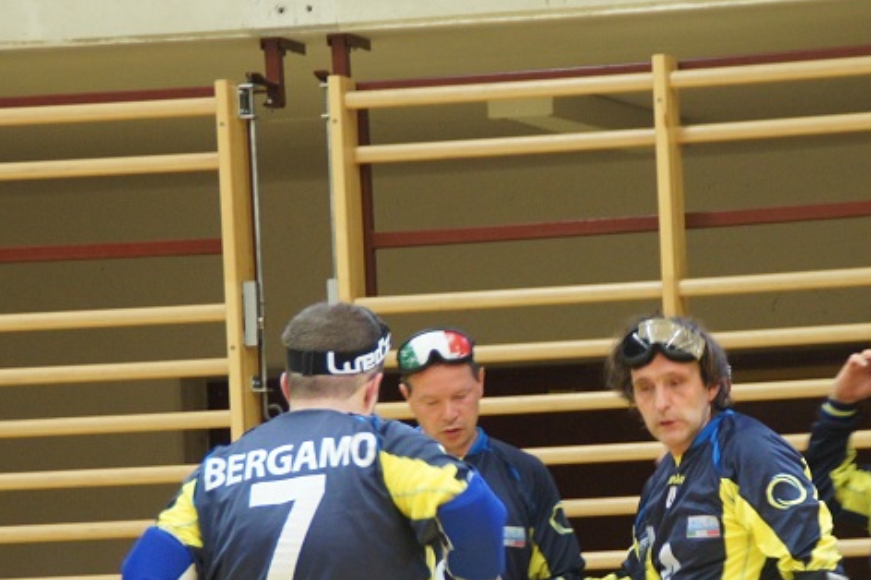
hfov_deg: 7.7
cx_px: 698
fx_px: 6452
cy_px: 478
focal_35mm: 267
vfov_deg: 5.1
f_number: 5.6
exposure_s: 1/15
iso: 1600
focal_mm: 105
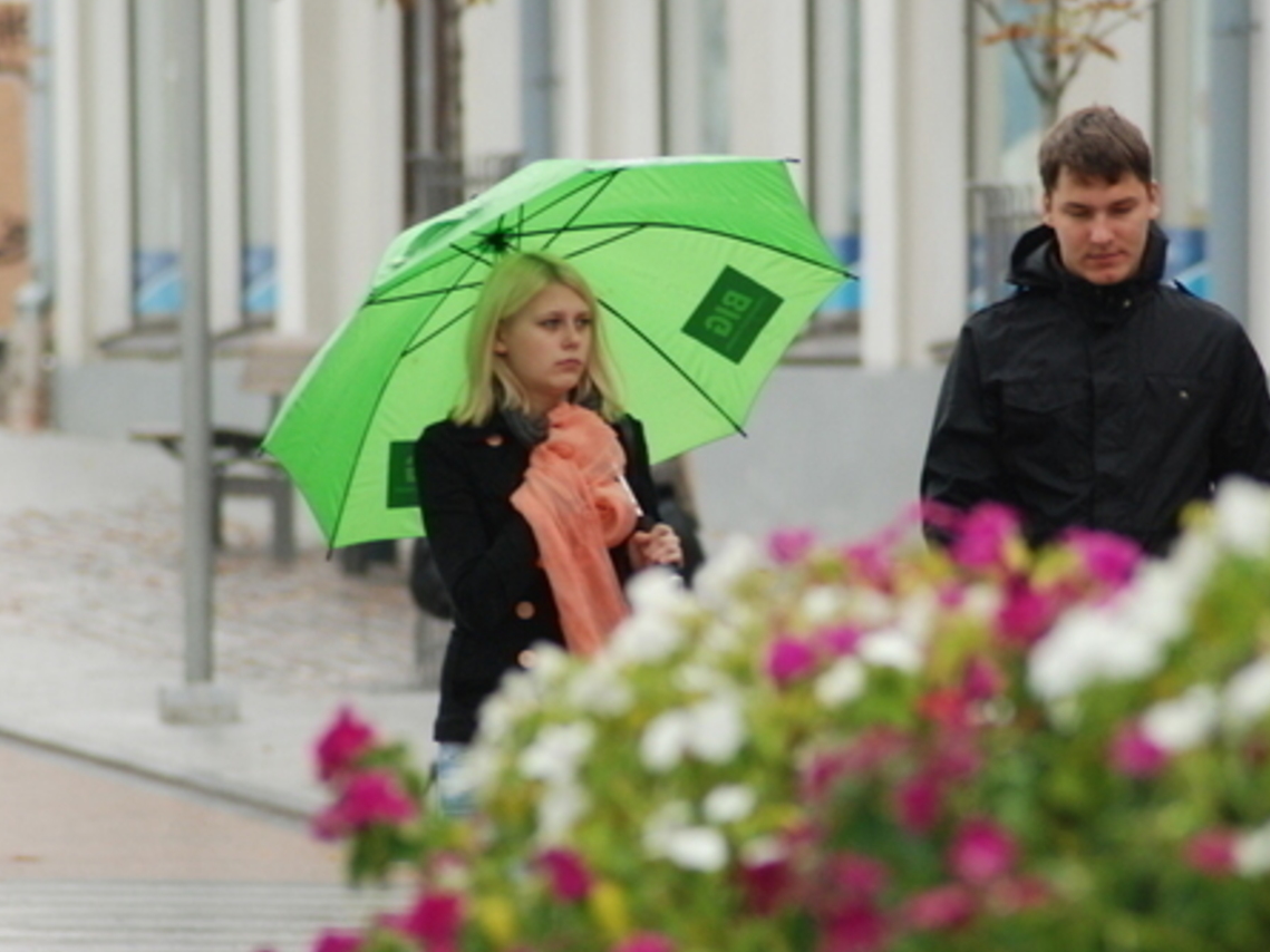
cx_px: 689
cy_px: 475
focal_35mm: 487
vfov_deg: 3.1
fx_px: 17865
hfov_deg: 4.1
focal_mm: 300
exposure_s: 1/125
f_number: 6.7
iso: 1000
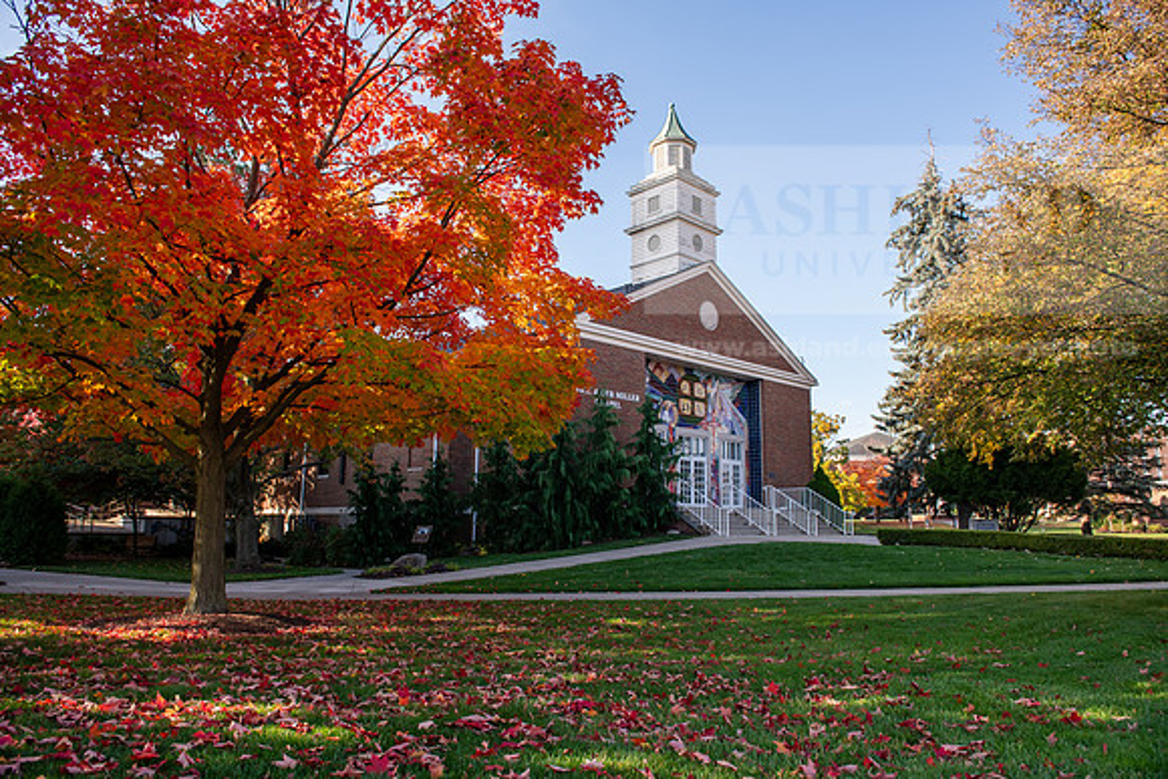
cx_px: 584
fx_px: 779
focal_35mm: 24
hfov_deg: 73.7
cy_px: 390
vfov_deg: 53.2
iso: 250
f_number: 5
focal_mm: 24
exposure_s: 1/320
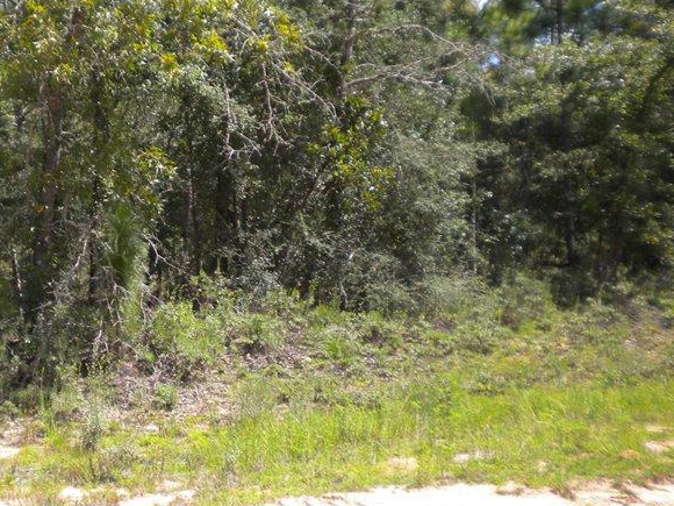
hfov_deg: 34.1
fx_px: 1071
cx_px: 152
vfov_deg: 26.5
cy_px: 227
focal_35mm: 55
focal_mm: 6.3
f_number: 3.1
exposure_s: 1/530
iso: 80
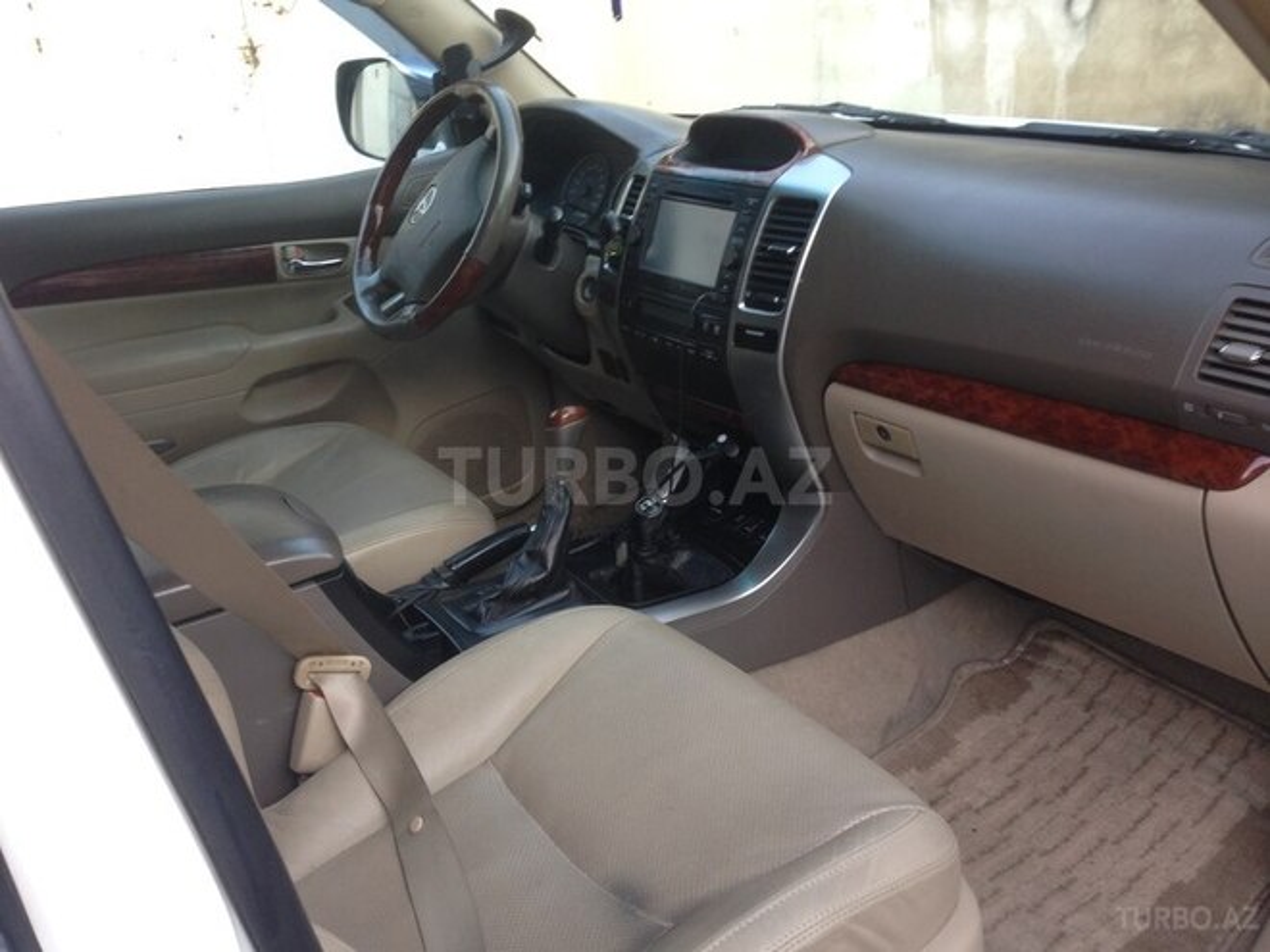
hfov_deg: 55.4
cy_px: 476
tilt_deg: -24.4
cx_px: 635
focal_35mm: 33
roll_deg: +2.7
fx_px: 1211
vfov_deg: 42.9
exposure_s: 1/40
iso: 50
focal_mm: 4.12
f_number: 2.4
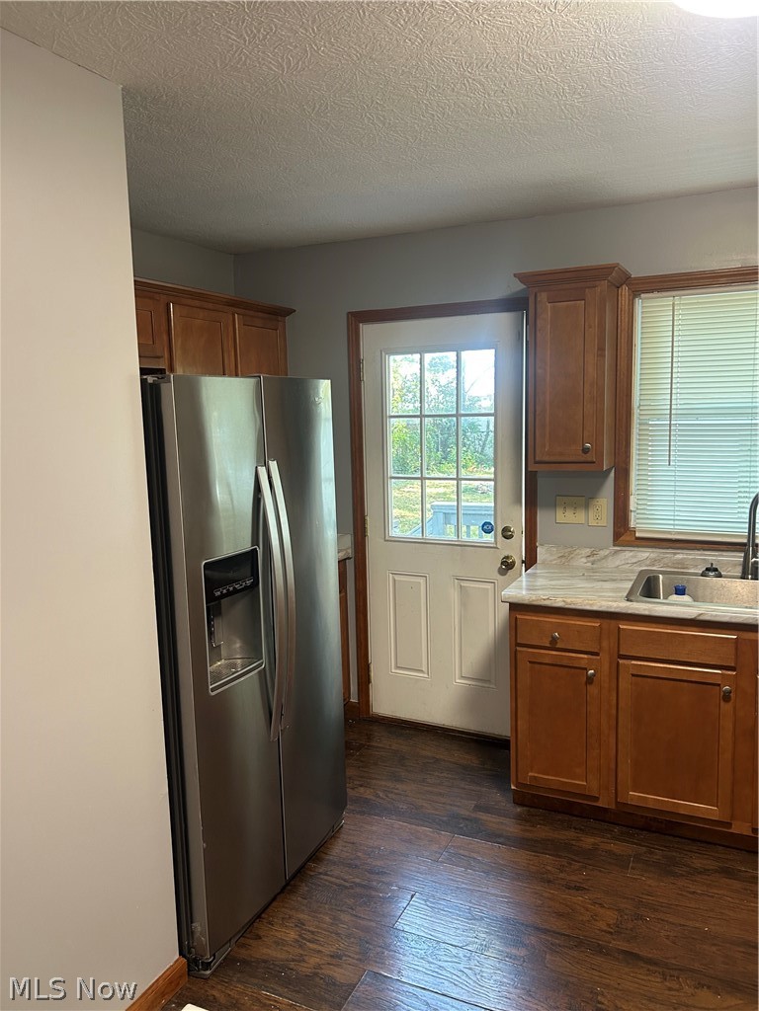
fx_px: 760
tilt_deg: -7.0
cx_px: 380
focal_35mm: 26
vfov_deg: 67.3
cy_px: 506
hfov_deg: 53.1
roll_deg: +1.8
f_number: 1.5
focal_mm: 5.7
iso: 160
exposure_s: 1/60
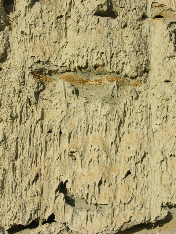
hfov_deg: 18.9
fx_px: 529
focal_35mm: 78
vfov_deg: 25.0
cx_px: 88
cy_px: 117
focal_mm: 19.9
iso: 50
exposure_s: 1/250
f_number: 6.1
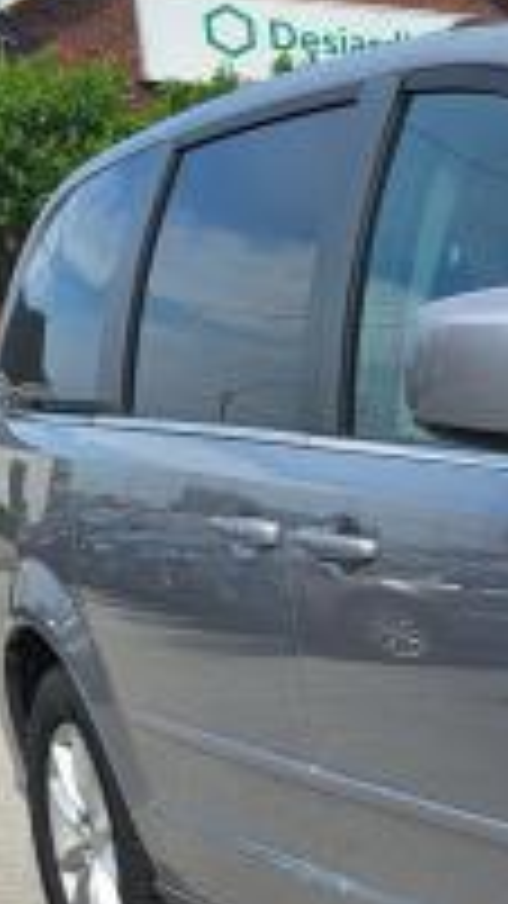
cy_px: 729
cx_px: 1281
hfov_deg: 11.0
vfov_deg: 23.3
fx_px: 2156
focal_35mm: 90
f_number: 1.8
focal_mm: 5.4
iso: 40
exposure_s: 1/2163
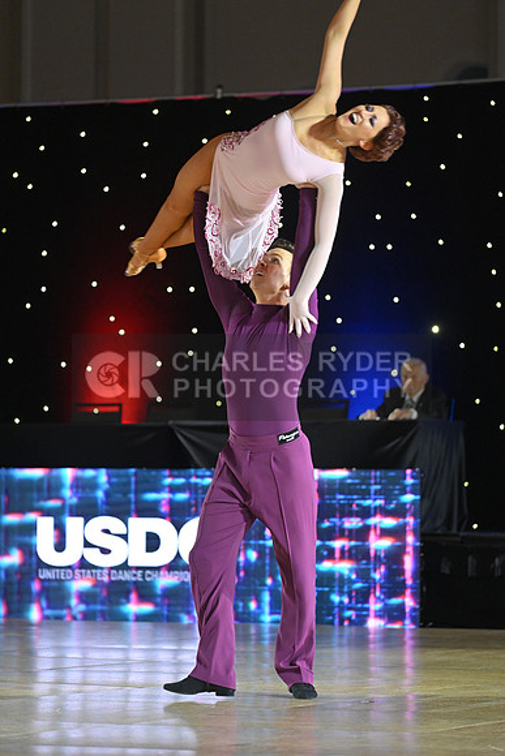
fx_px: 3575
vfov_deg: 12.1
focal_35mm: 170
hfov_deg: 8.1
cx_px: 252
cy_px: 378
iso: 2000
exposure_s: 1/250
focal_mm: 170
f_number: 4
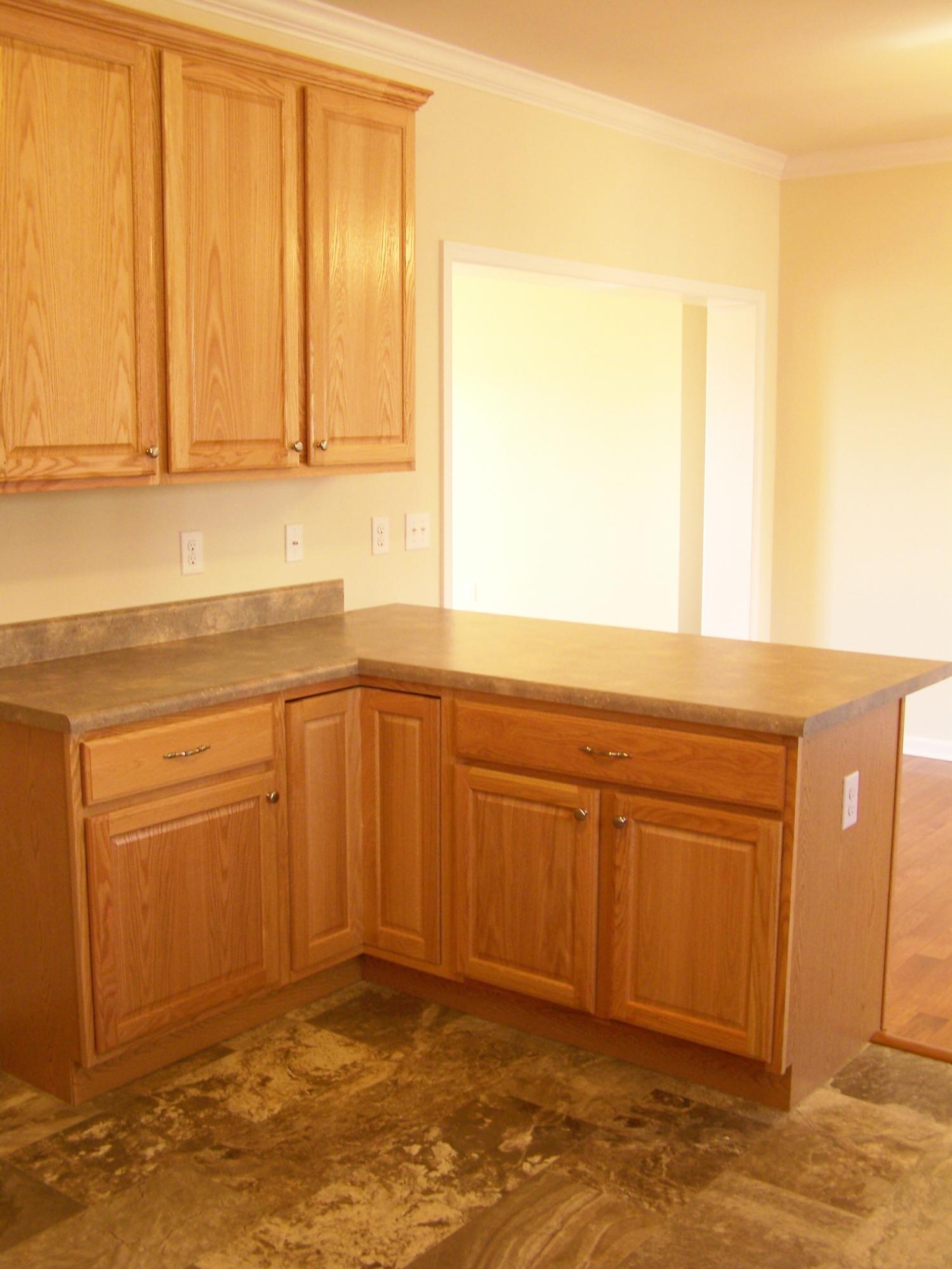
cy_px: 634
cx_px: 476
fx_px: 1393
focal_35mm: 38
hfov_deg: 37.7
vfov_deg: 49.0
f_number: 2.8
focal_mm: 6.3
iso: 64
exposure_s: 1/10
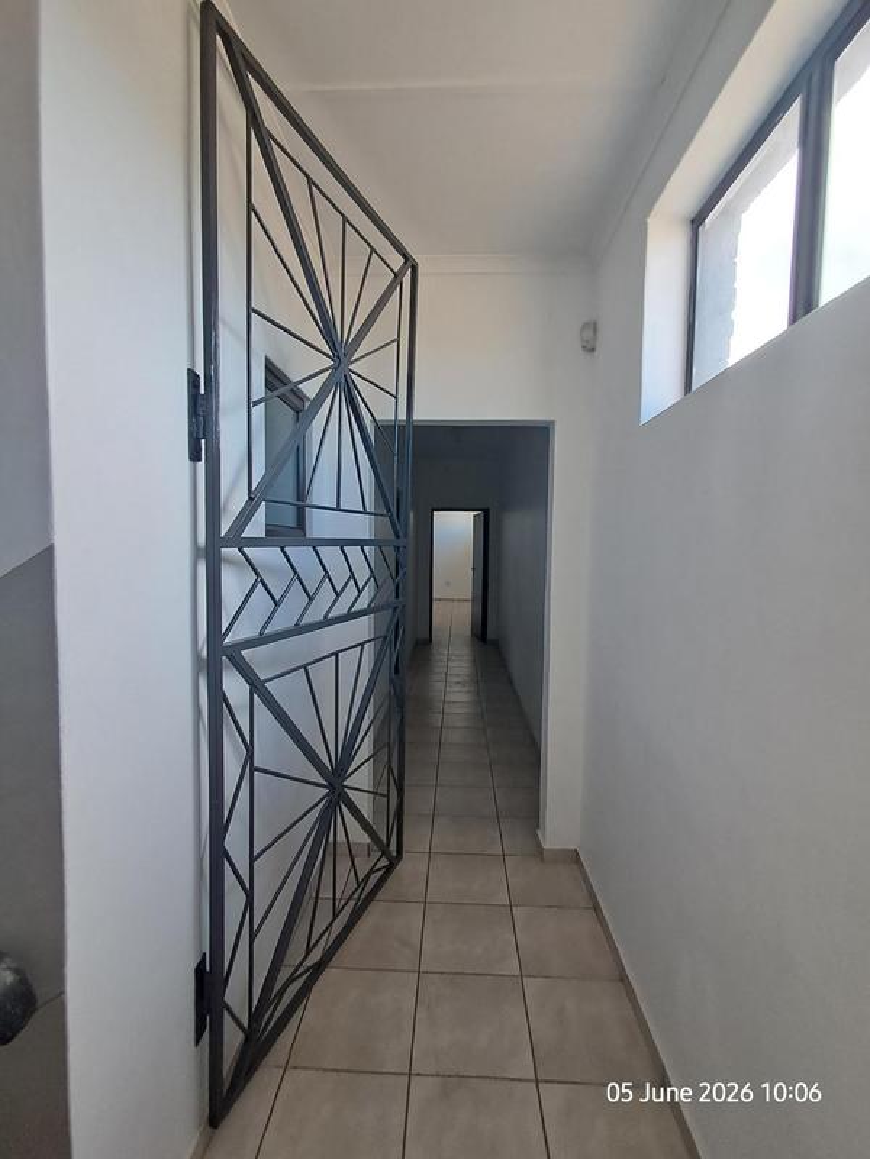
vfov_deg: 94.5
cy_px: 580
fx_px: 536
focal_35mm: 16
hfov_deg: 78.1
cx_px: 435
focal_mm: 1.64
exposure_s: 1/100
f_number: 2.2
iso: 64
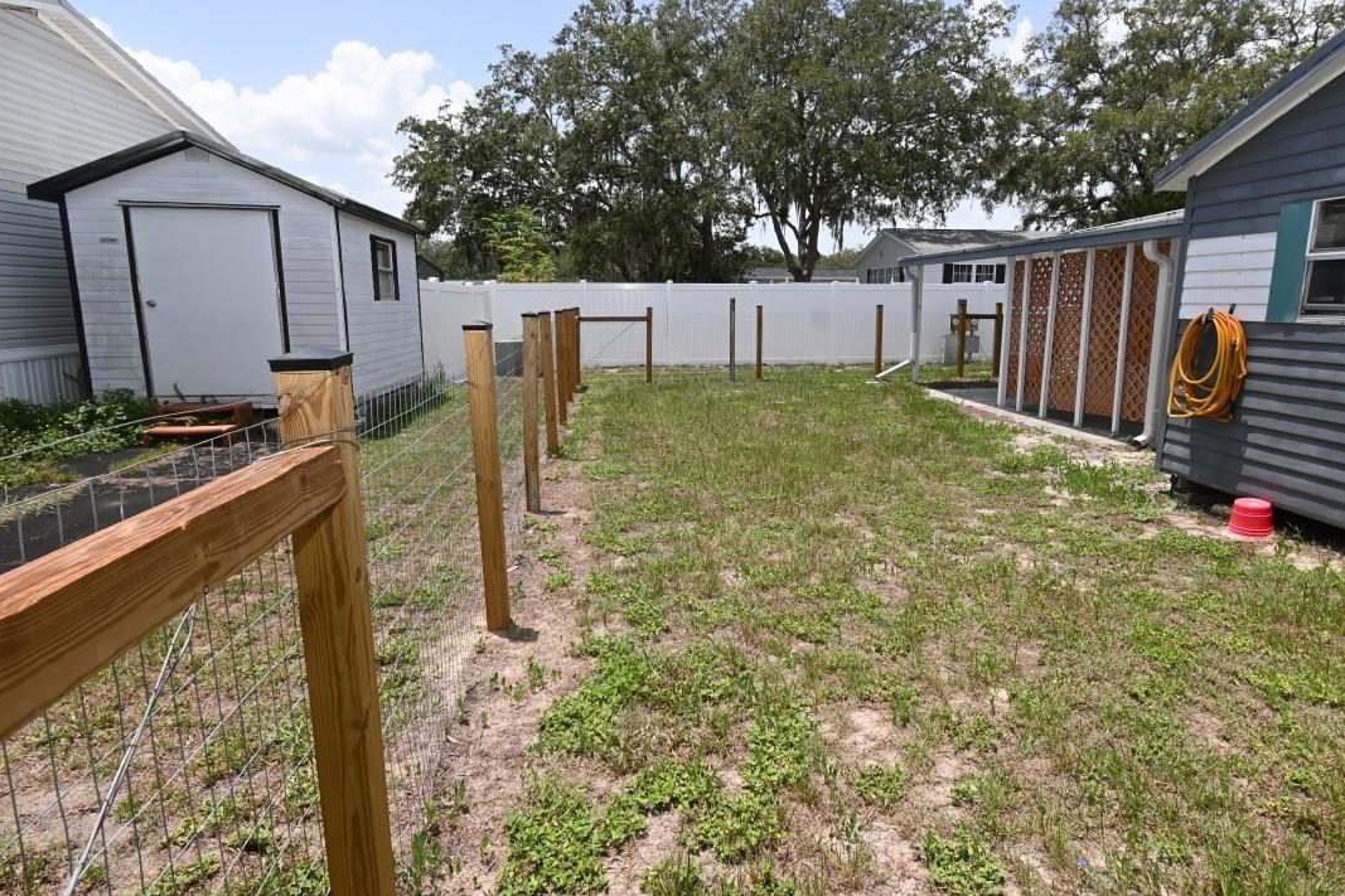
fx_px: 693
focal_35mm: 19
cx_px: 724
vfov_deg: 65.7
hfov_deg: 88.1
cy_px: 423
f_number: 9
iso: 100
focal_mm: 11
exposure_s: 1/200
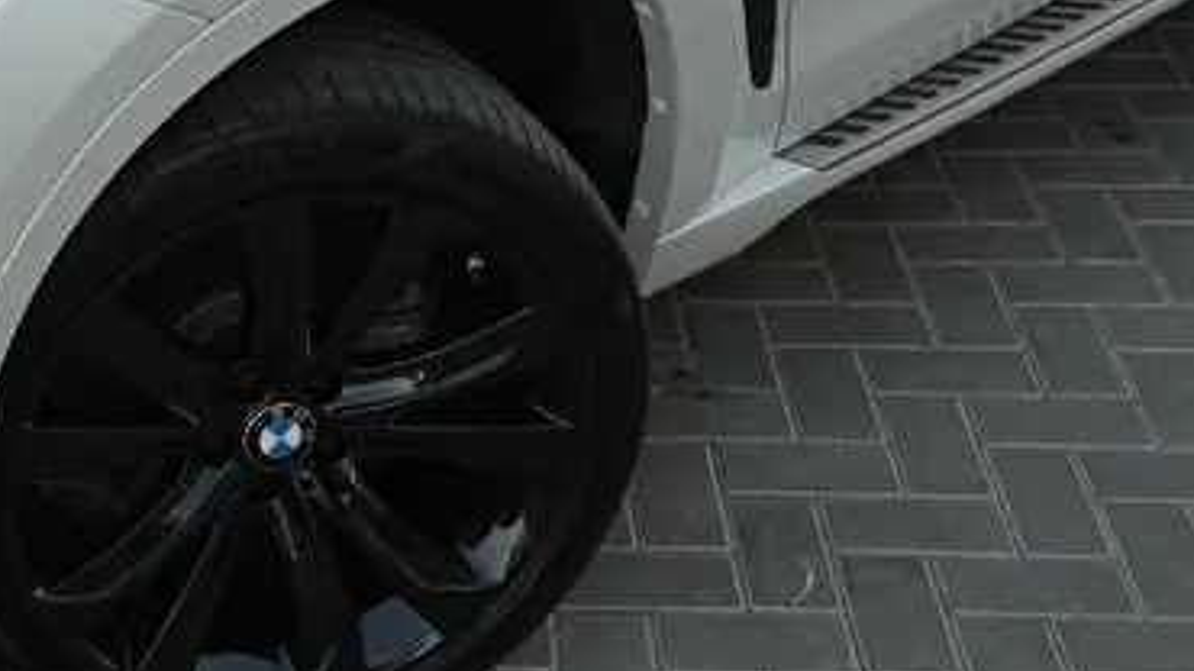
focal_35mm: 78
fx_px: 2473
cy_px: 105
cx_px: 136
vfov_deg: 15.3
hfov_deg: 26.3
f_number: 5
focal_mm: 23
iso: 100
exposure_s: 1/100
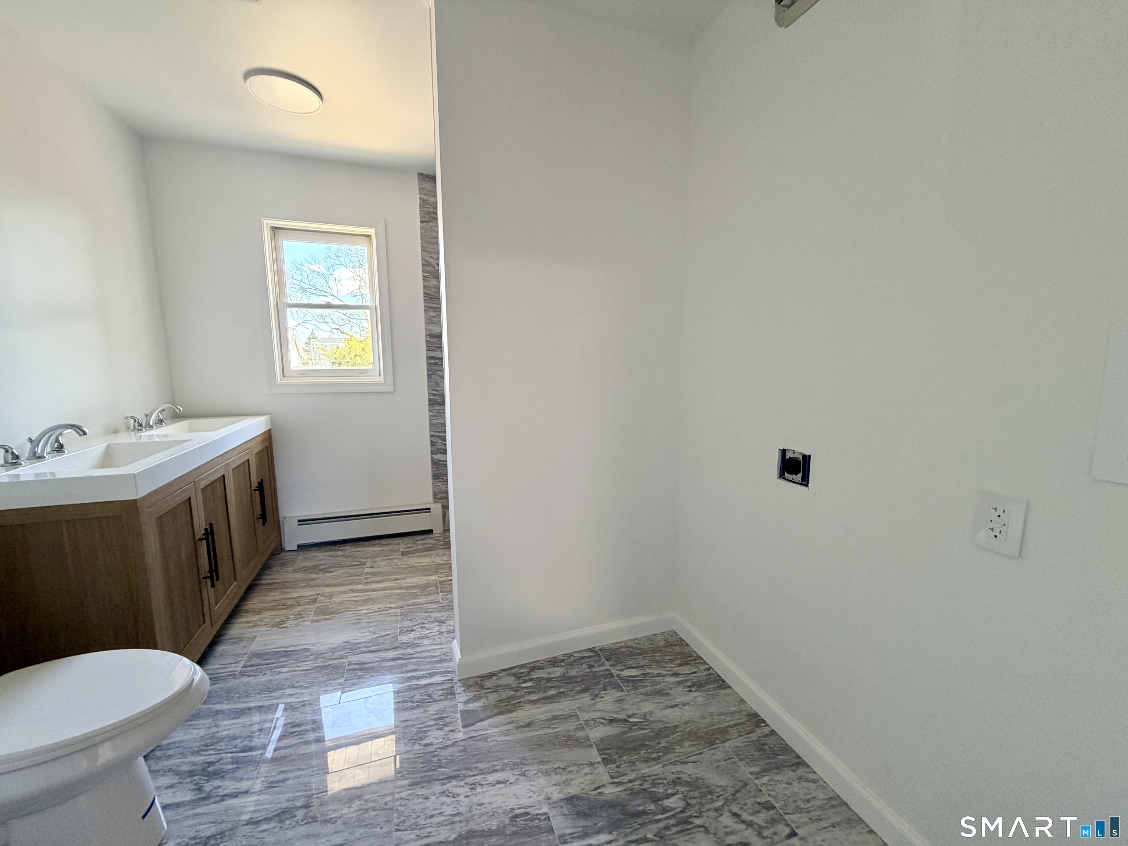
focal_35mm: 14
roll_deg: +1.2
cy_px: 423
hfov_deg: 102.1
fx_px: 456
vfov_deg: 85.7
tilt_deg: -7.8
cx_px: 564
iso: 200
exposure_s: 1/60
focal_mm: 2.22
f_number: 2.2
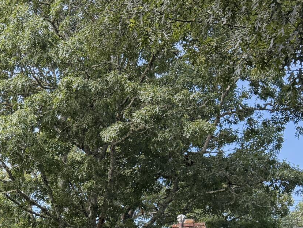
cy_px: 359
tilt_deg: -0.8
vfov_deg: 15.4
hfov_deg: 21.6
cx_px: -11
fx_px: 762
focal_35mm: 87
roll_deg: +1.3
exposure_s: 1/750
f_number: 1.78
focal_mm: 6.76
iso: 100
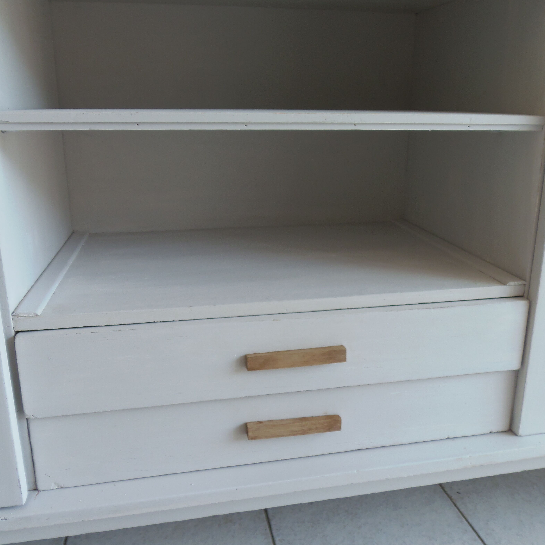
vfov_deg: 55.5
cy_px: 240
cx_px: 271
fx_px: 517
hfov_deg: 55.6
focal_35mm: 29
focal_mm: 4.3
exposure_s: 1/50
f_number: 2.9
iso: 64
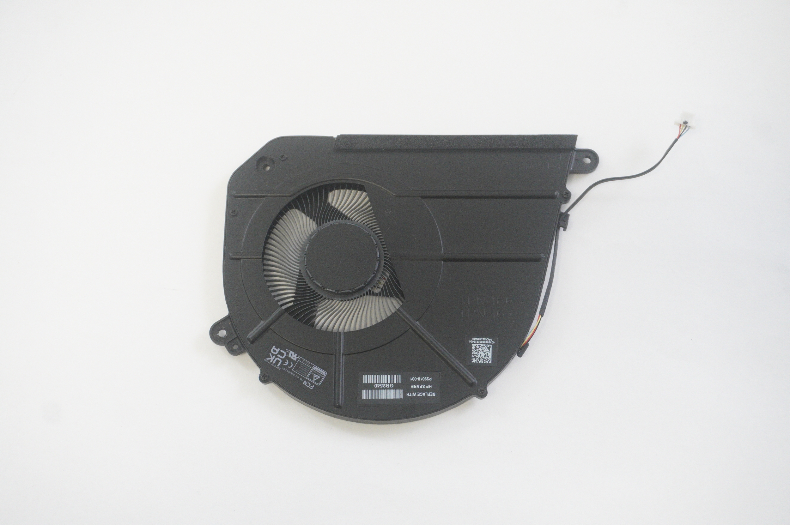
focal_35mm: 46
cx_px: 395
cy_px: 262
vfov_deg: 28.9
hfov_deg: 42.4
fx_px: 1019
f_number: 5.6
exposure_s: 1/100
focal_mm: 31
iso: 2500
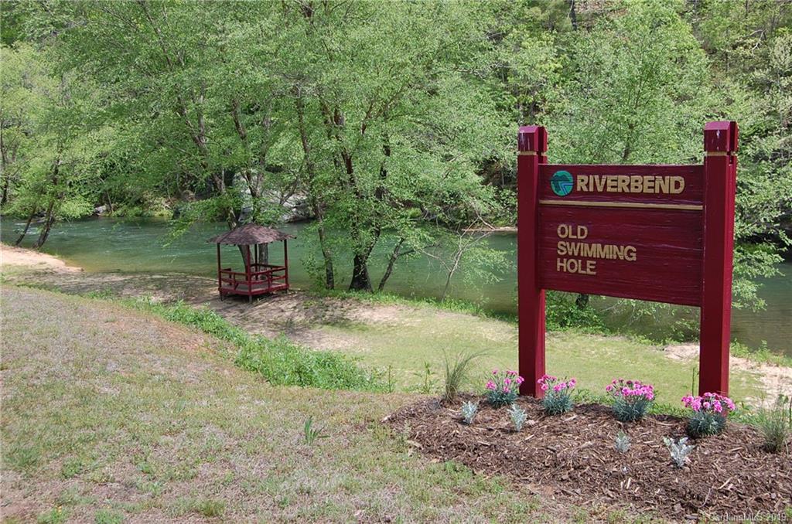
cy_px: 262
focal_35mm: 36
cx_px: 396
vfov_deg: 36.7
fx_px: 790
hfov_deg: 53.2
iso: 200
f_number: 7.1
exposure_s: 1/200
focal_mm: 24
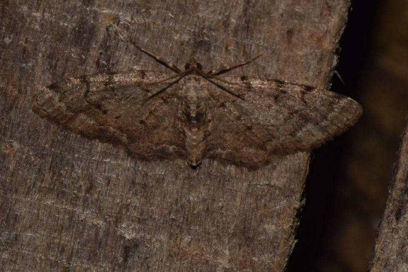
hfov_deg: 9.8
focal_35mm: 210
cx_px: 204
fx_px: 2380
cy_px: 136
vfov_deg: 6.5
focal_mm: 140
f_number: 16
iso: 100
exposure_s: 1/200
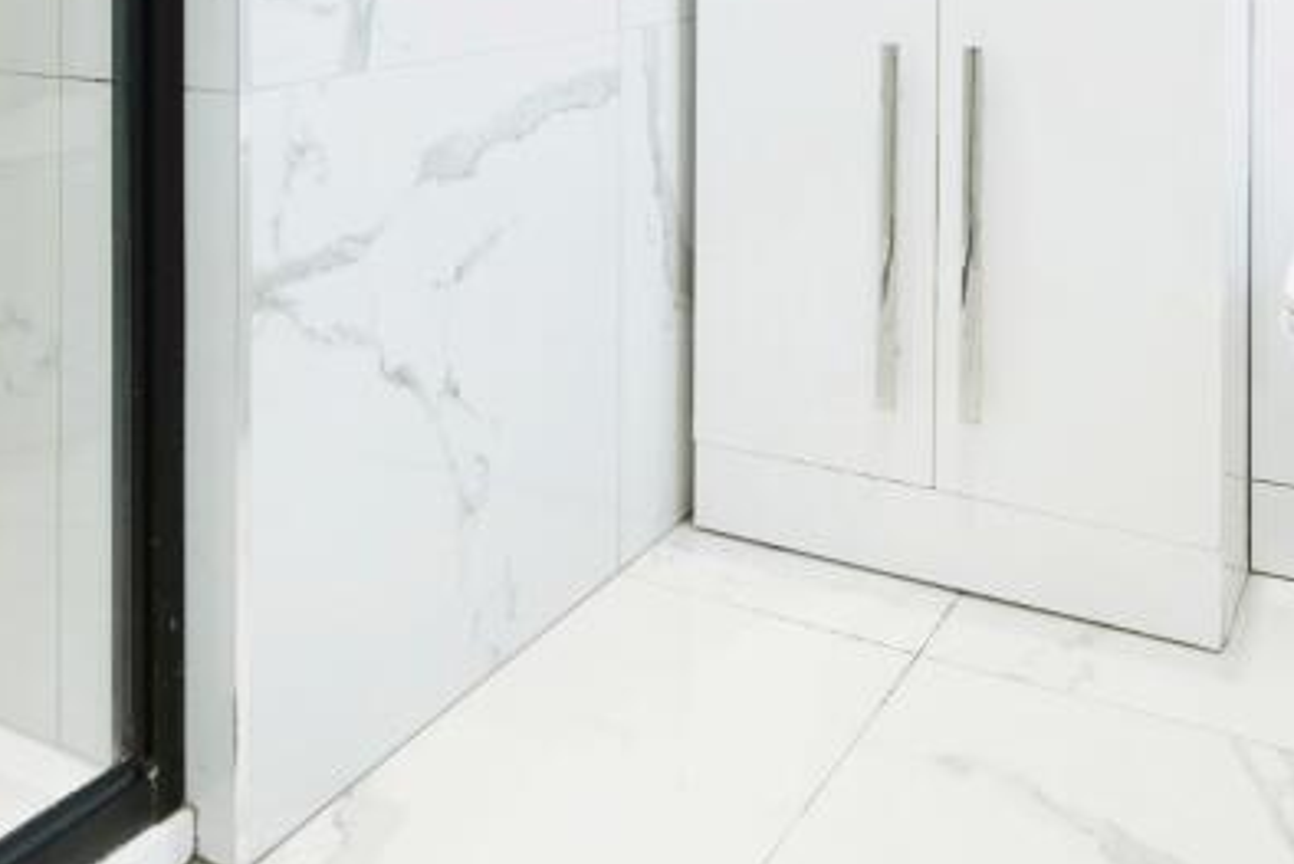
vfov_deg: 29.5
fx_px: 1472
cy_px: -84
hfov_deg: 47.4
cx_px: 673
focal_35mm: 41
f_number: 4
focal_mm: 10.5
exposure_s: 1/40
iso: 400
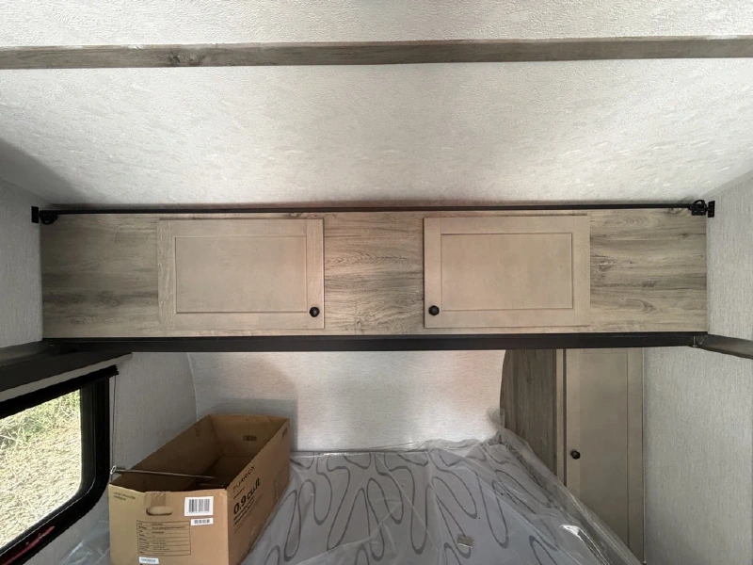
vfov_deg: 85.7
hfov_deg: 102.1
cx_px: 376
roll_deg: +1.2
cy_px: 282
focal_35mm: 14
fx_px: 305
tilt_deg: -2.6
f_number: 2.2
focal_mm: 2.22
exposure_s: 1/104
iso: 320
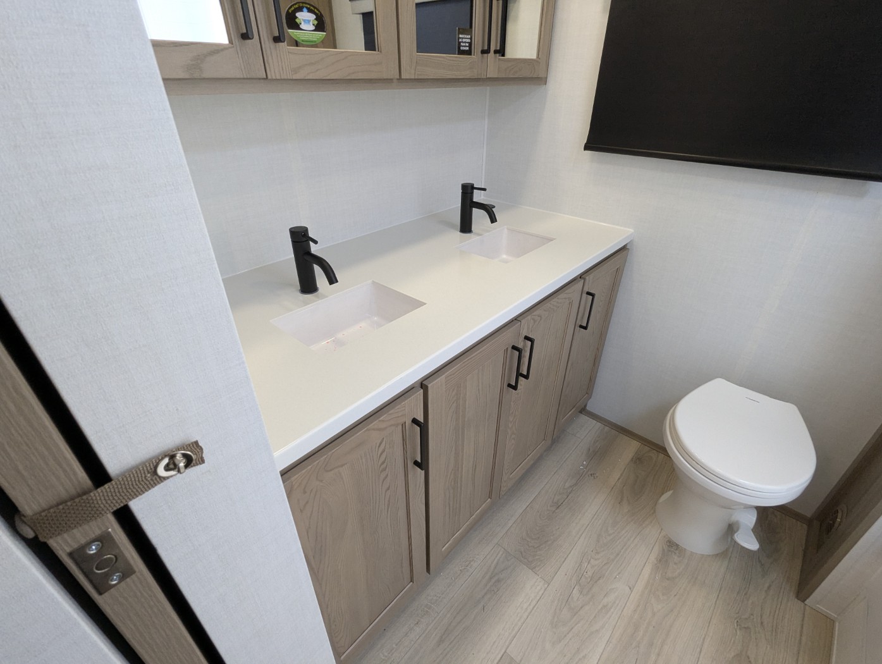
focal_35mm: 16
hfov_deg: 94.4
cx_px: 441
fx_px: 408
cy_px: 332
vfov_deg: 78.2
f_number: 2.2
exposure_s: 1/98.7
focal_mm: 2.35
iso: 127
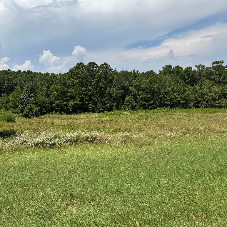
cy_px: 115
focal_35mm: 29
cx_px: 86
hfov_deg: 55.0
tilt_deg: -3.8
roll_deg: +2.9
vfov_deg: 55.6
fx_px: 215
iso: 80
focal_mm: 6.76
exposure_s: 1/5814
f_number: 1.78
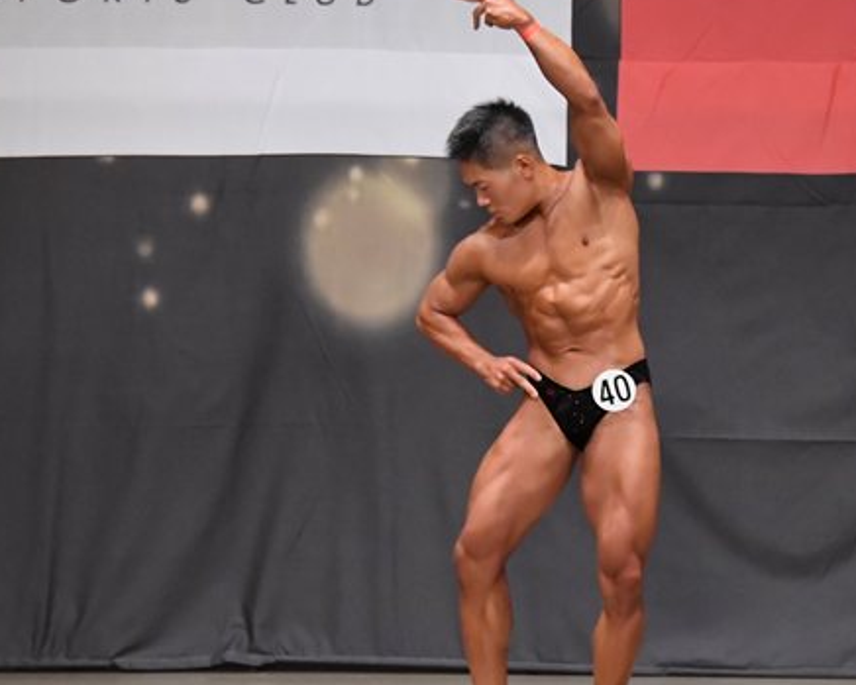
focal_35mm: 305
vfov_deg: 5.1
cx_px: 578
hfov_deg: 6.3
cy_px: 383
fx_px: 7729
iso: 6400
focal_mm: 122
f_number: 5.6
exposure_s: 1/400
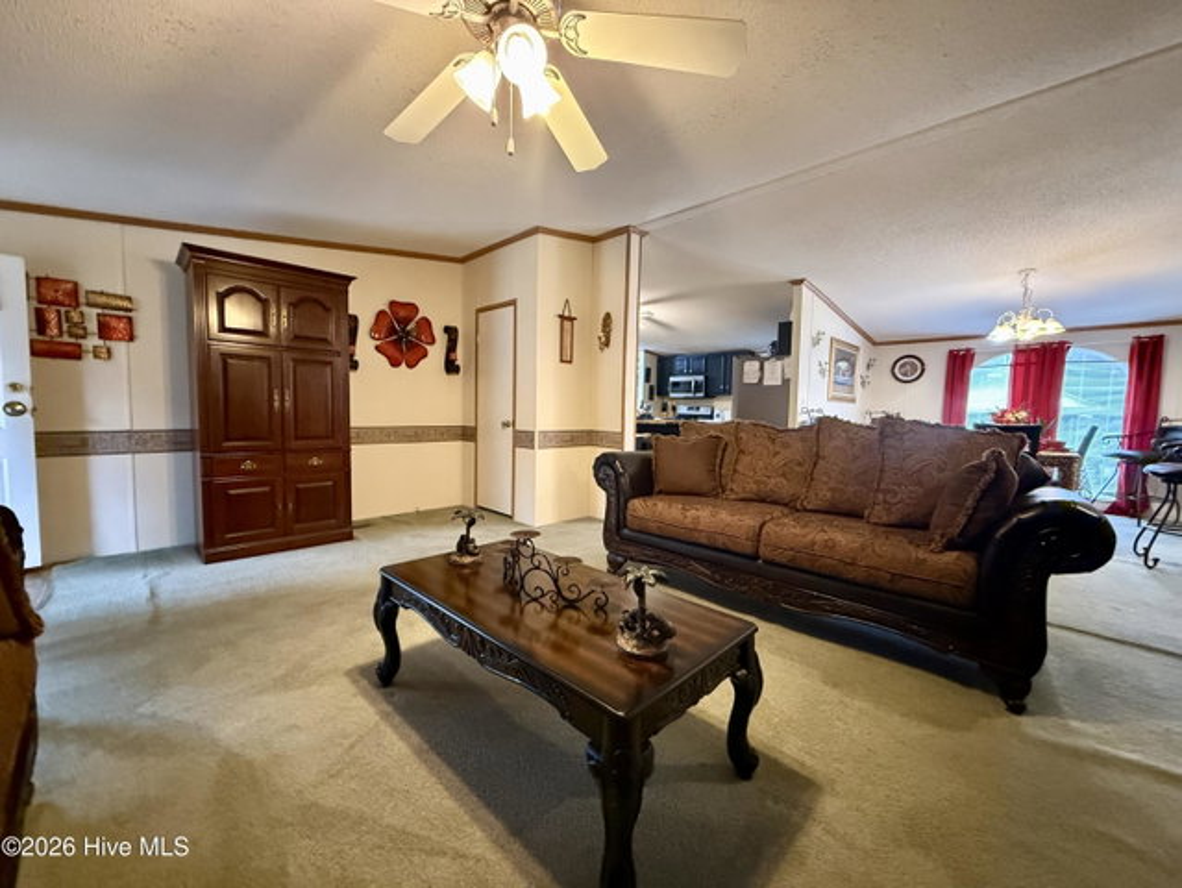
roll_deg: -0.8
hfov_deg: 102.0
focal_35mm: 14
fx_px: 478
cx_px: 591
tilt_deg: -3.6
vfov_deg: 85.7
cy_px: 444
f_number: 2.2
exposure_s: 1/40
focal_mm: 2.22
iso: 1000
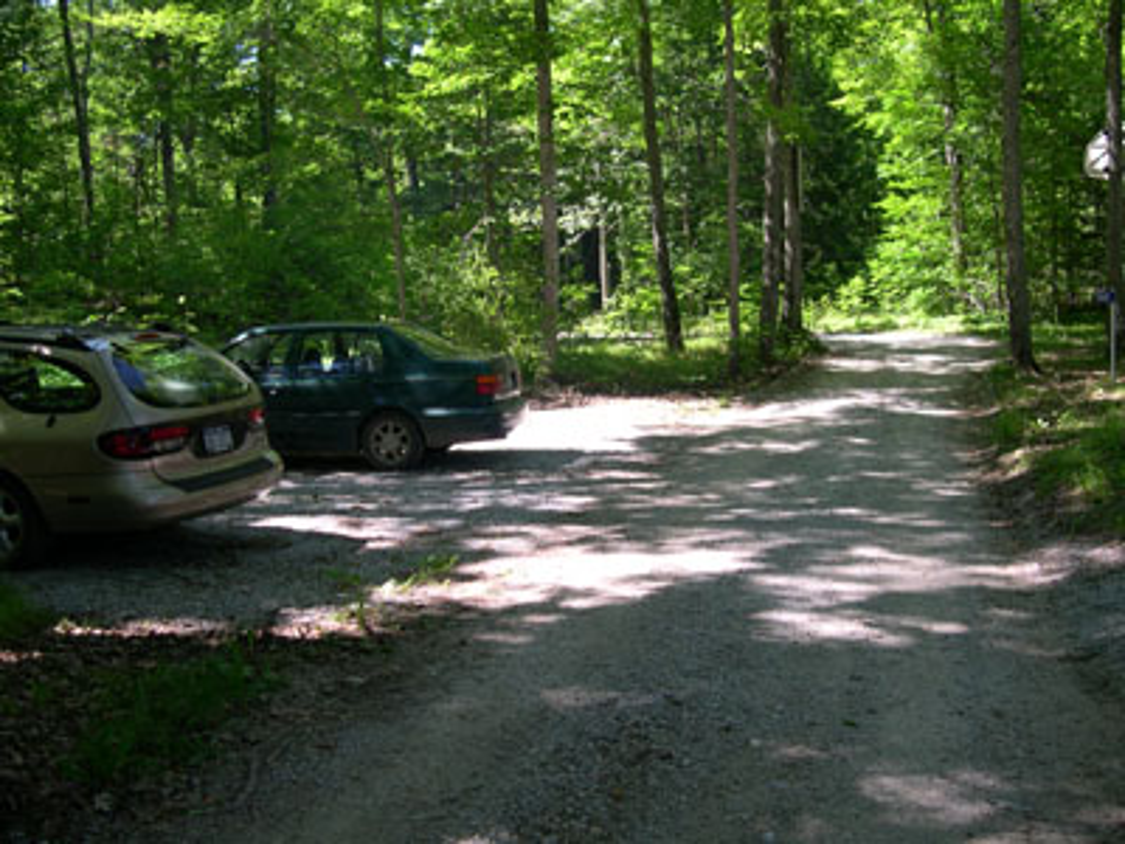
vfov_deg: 37.7
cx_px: 562
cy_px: 422
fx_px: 1235
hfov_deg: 49.0
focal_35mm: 38
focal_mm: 8
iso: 100
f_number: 2.8
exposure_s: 1/213
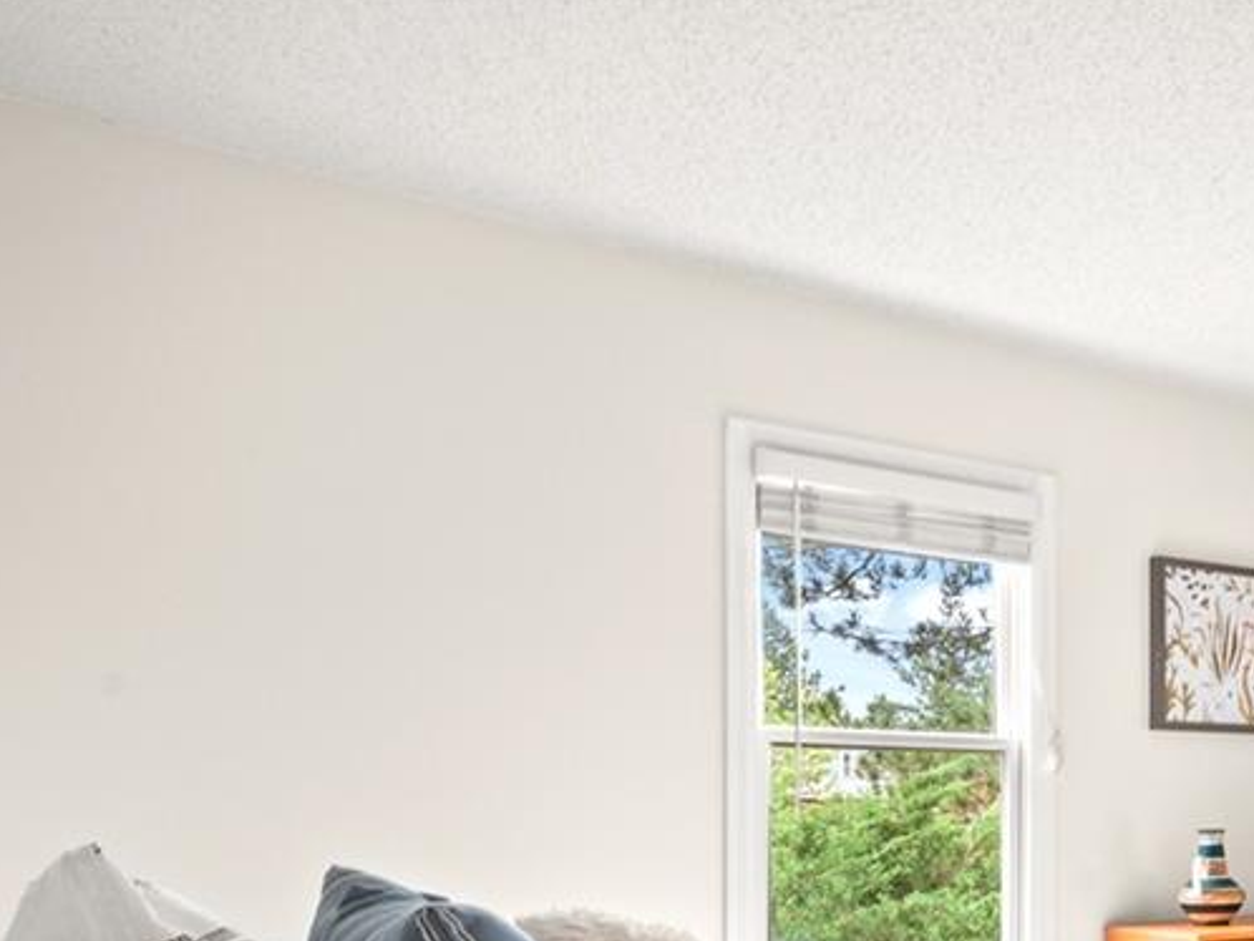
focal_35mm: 37
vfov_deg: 36.9
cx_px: 1511
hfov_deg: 37.6
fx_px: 1341
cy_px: 799
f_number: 11
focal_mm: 12
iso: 400
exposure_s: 1/3
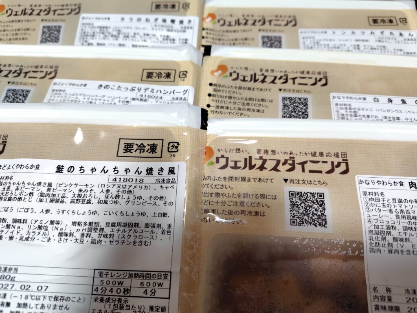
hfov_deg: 73.9
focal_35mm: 23
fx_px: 277
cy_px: 156
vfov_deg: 58.9
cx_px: 208
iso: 326
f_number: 1.9
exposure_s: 1/60
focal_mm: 5.6
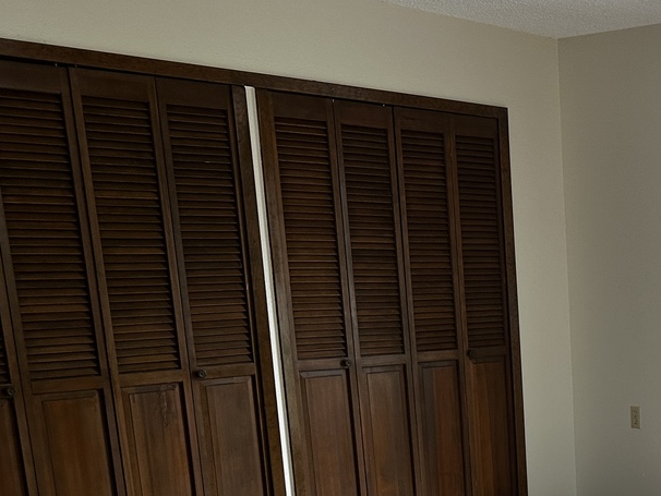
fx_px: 1089
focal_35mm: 57
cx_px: 738
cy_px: 529
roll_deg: +0.5
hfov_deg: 30.1
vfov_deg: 24.2
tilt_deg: -12.9
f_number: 1.78
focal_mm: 6.86
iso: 125
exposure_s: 1/120
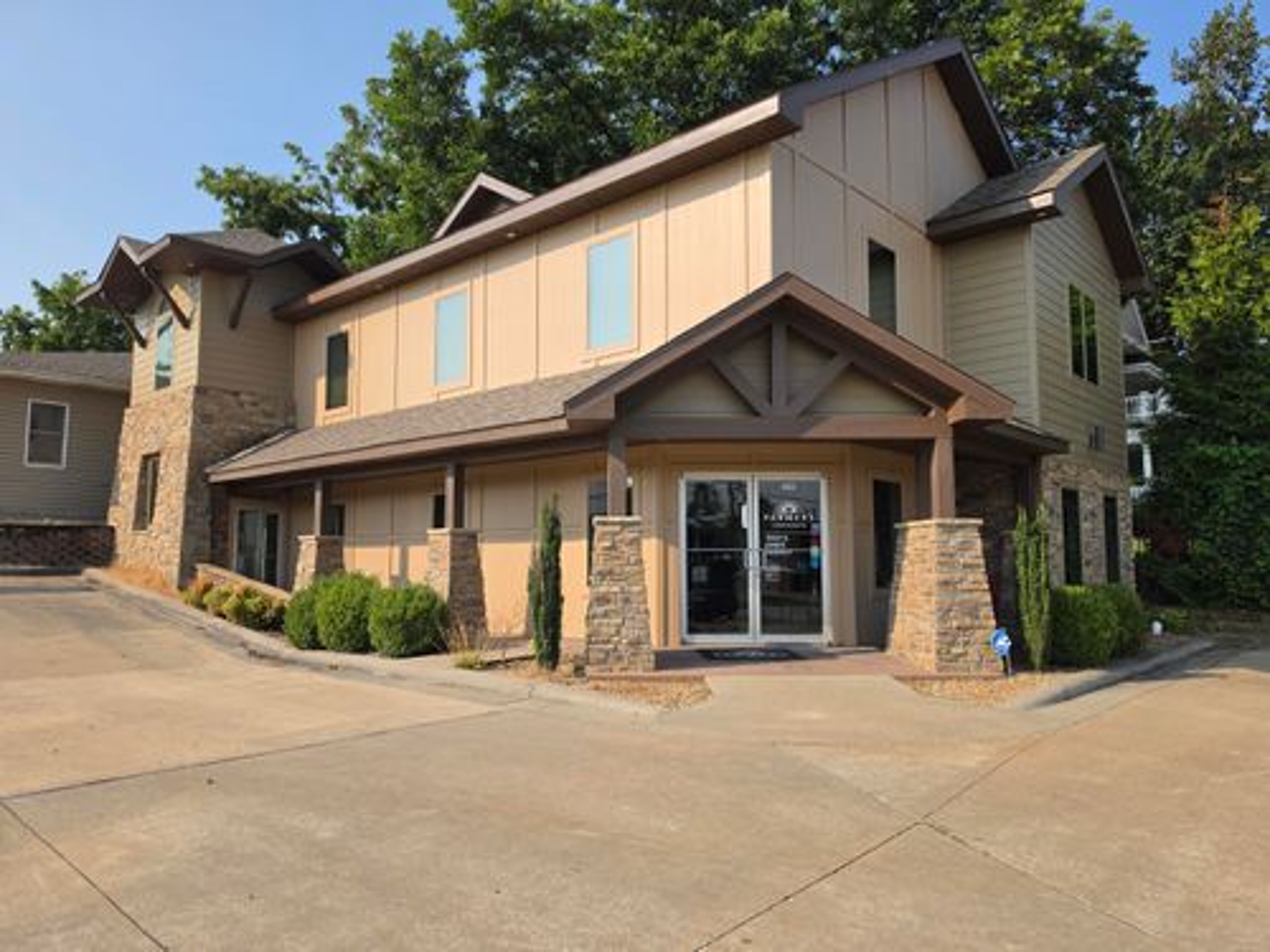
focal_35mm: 23
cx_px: 635
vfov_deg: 58.9
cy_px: 476
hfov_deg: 73.9
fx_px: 844
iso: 64
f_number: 1.4
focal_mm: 6.5
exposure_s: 1/5151
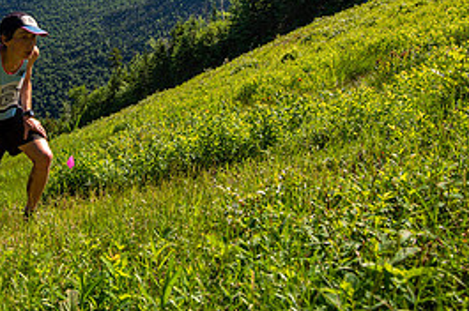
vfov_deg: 35.7
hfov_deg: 51.0
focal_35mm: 35
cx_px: 90
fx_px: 455
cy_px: 35
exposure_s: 1/400
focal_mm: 16
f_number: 6.3
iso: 100
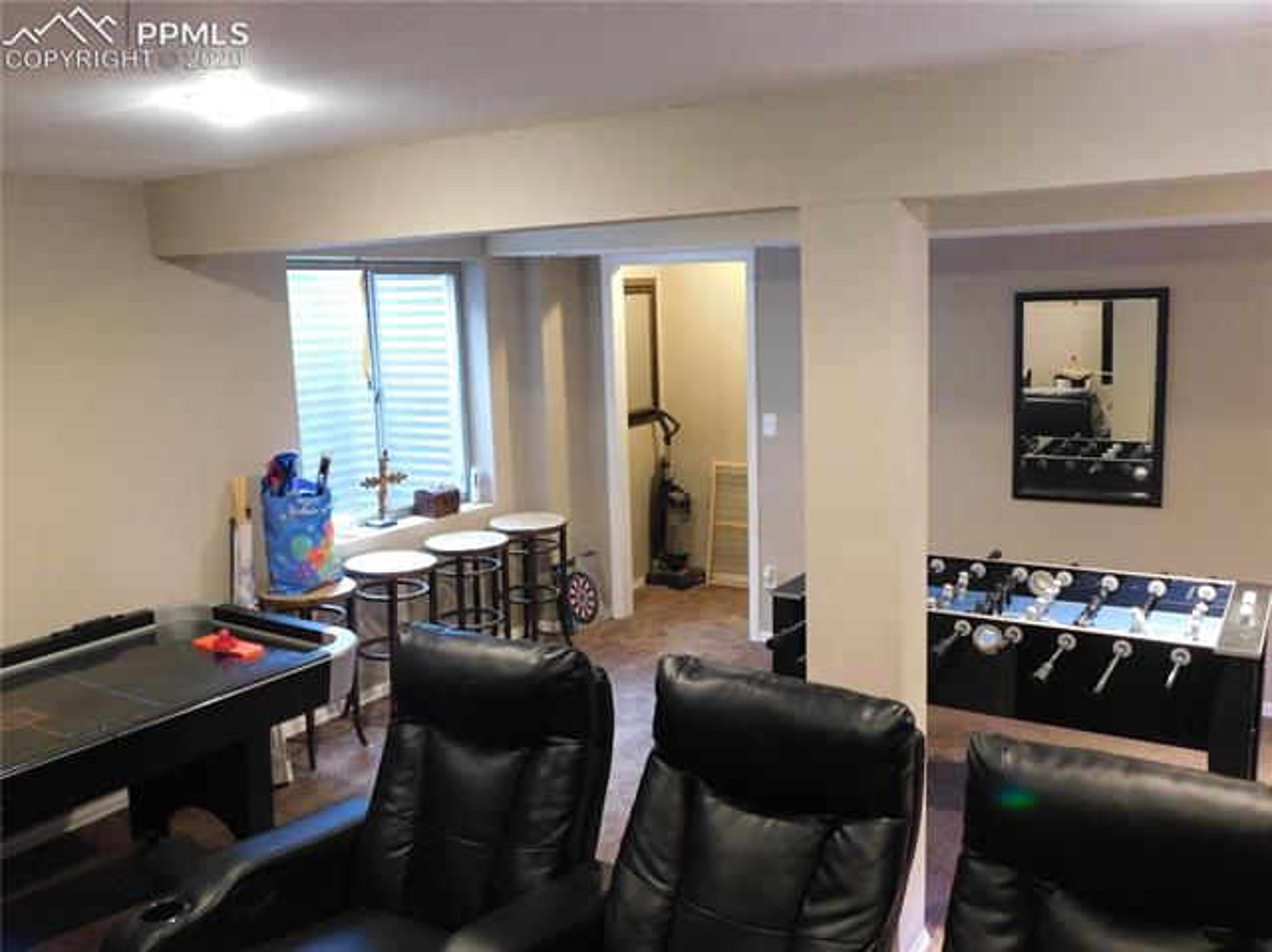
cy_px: 476
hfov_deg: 60.0
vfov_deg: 46.7
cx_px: 636
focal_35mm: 30
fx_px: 1102
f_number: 3.2
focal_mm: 5.3
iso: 450
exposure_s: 1/8
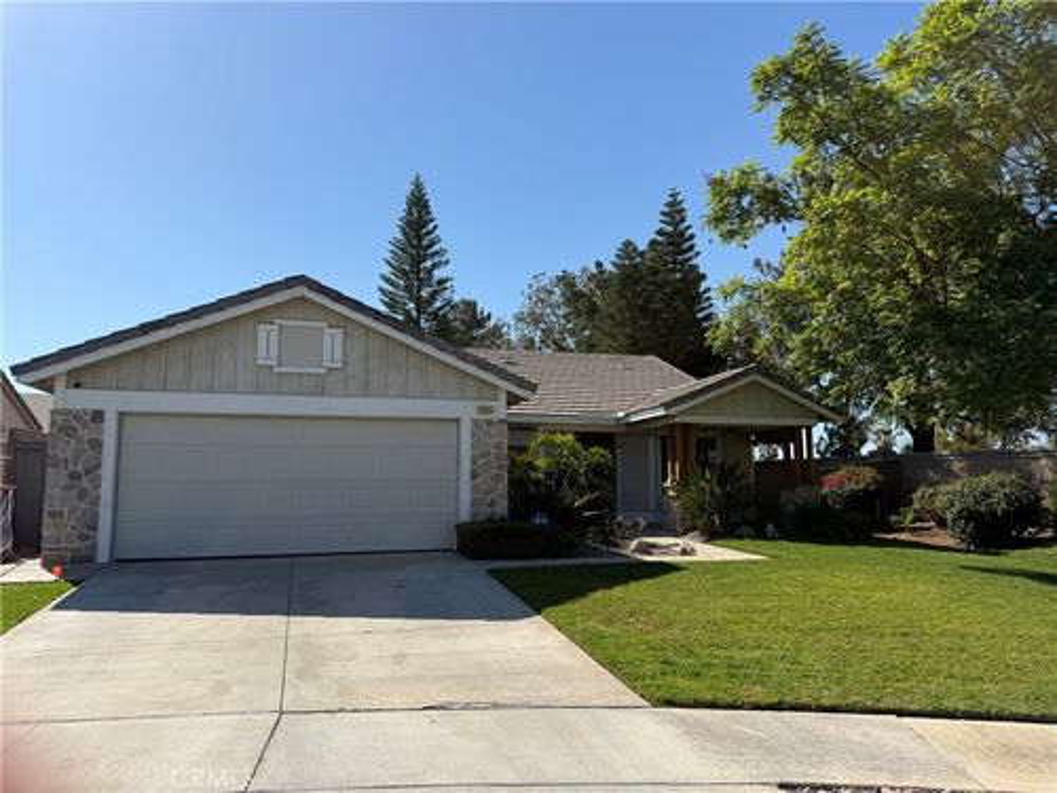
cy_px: 396
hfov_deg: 71.6
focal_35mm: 24
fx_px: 733
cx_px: 528
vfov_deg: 56.8
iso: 80
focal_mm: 6.76
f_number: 1.78
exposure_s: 1/5319
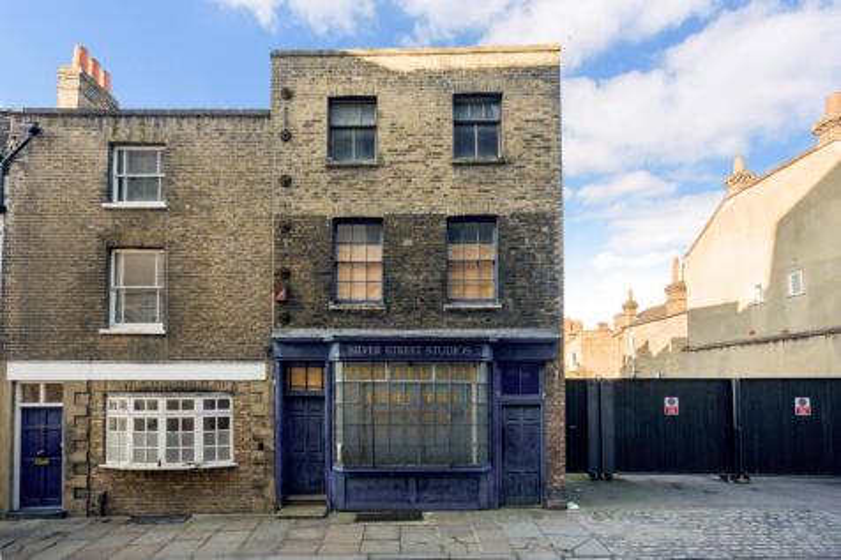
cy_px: 280
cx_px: 420
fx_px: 374
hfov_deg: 96.8
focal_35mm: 16
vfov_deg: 73.7
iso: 1000
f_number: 11
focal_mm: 16
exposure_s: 1/200
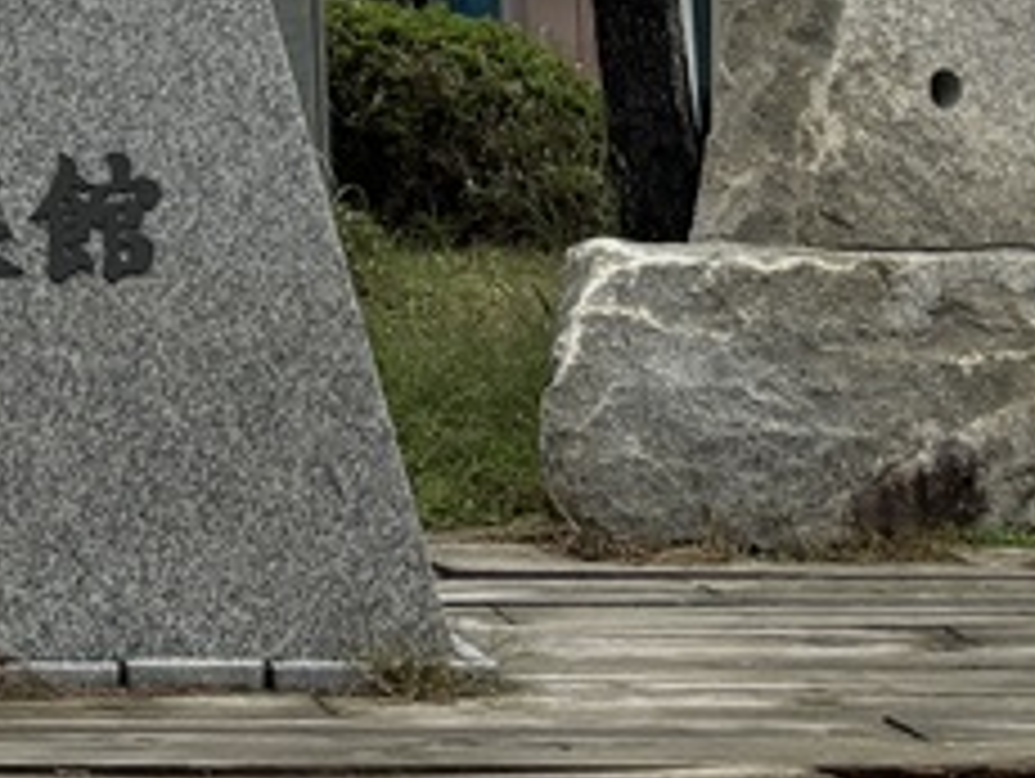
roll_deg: +0.0
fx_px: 3861
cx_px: -382
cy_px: -679
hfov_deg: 14.5
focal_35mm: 129
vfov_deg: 10.7
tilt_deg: +11.8
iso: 50
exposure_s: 1/3413
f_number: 1.6
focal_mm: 5.96
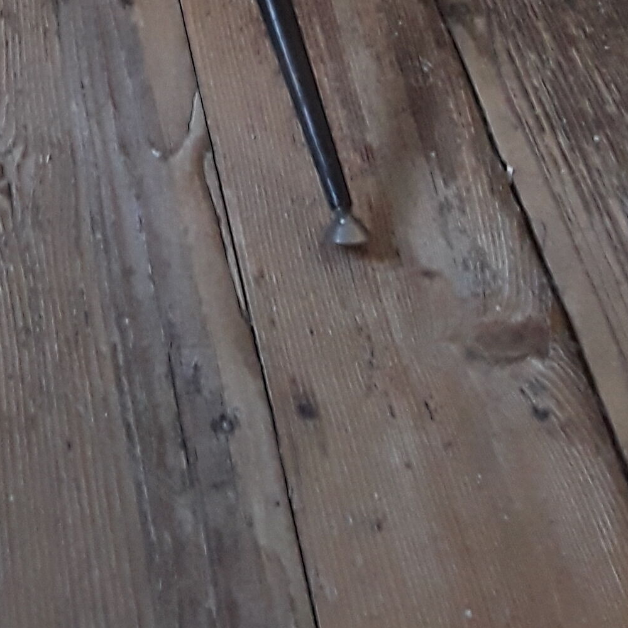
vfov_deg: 18.9
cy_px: -372
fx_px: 1601
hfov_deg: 20.8
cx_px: -107
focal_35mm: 78
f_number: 1.9
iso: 100
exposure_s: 1/30
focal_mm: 2.91
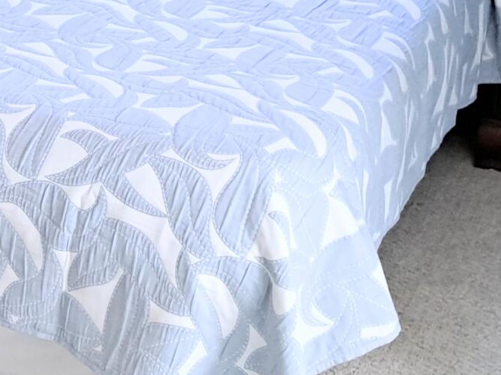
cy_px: -97
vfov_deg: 13.2
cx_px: -236
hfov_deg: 16.5
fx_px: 1577
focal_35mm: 109
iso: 160
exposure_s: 1/60
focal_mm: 5.23
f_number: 1.8
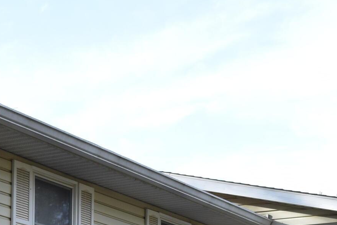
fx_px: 1142
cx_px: -67
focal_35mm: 122
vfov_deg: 10.7
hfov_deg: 16.1
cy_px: 367
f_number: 8
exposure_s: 1/250
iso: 280
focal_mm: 24
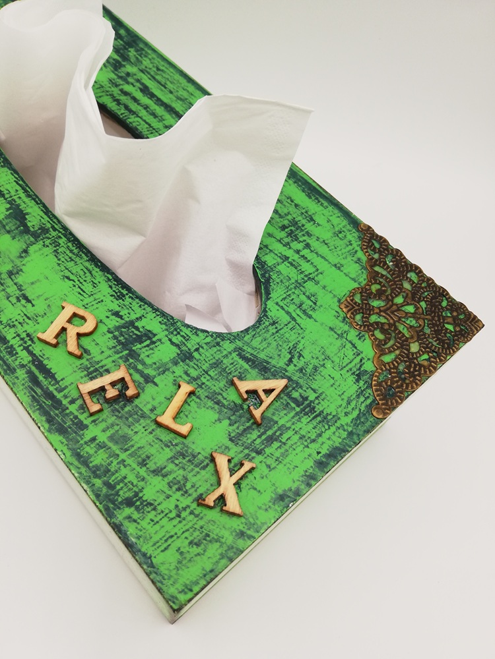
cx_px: 248
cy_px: 330
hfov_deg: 53.1
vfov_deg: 67.3
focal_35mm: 26
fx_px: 496
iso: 64
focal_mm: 3.81
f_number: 2.2
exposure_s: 1/100
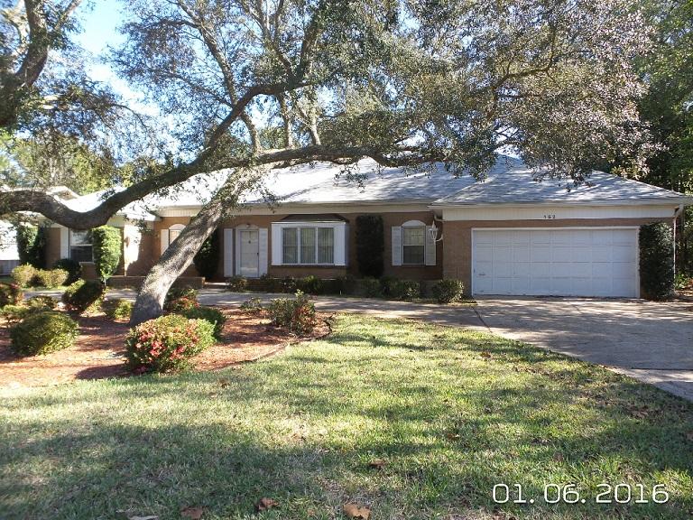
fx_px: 460
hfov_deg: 73.9
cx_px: 346
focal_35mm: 23
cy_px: 260
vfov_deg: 58.9
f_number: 4
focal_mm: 4.1
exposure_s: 1/125
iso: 100
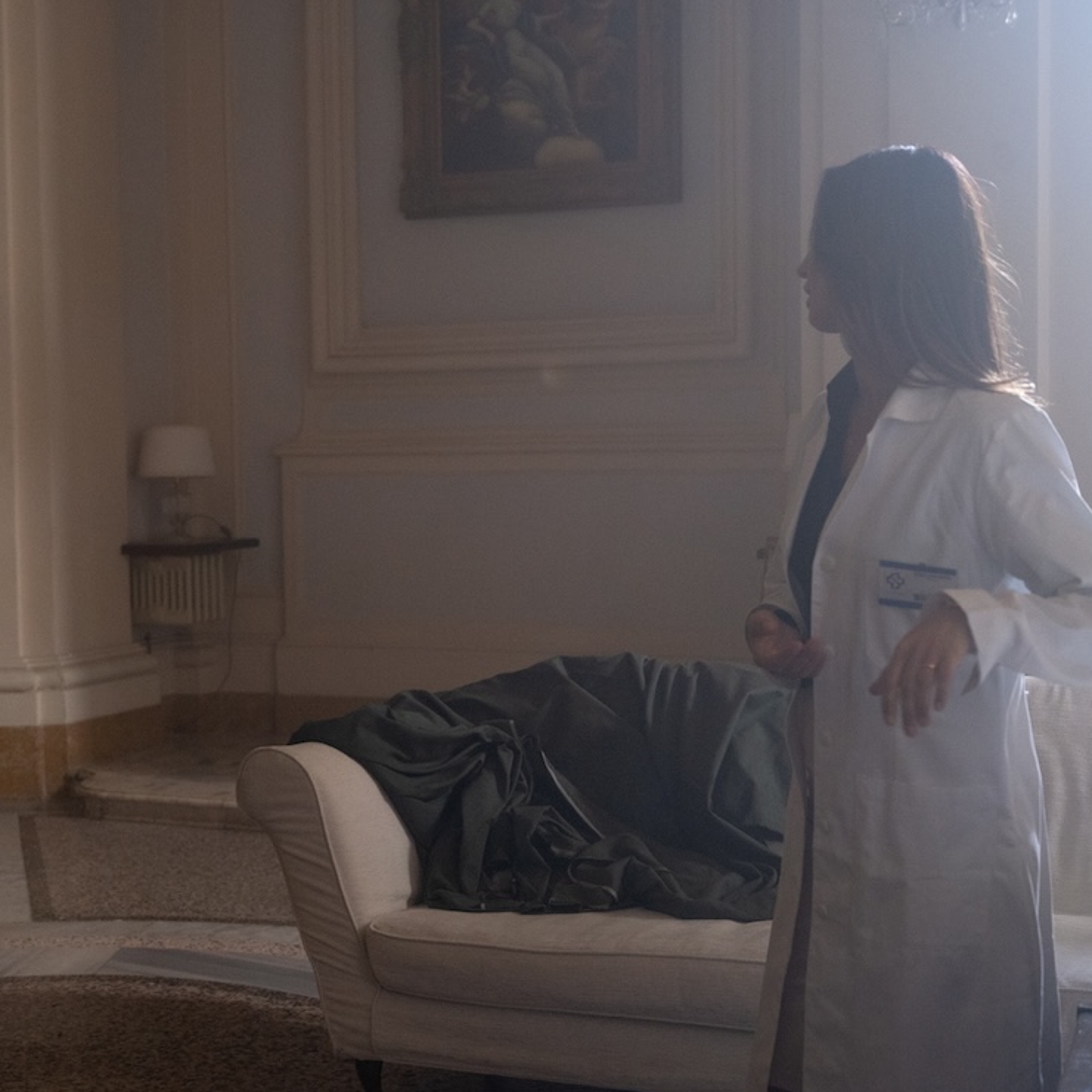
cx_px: 320
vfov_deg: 27.7
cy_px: 559
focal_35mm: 62
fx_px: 2213
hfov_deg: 27.5
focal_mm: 45
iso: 3200
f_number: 4
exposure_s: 1/400
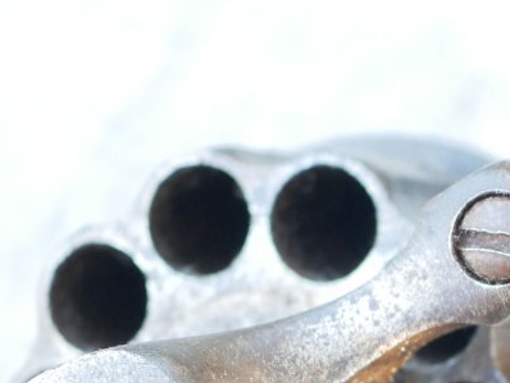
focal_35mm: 181
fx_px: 2668
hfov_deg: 10.6
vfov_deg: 8.2
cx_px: 683
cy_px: 422
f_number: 3.5
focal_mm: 30
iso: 1250
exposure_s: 1/125
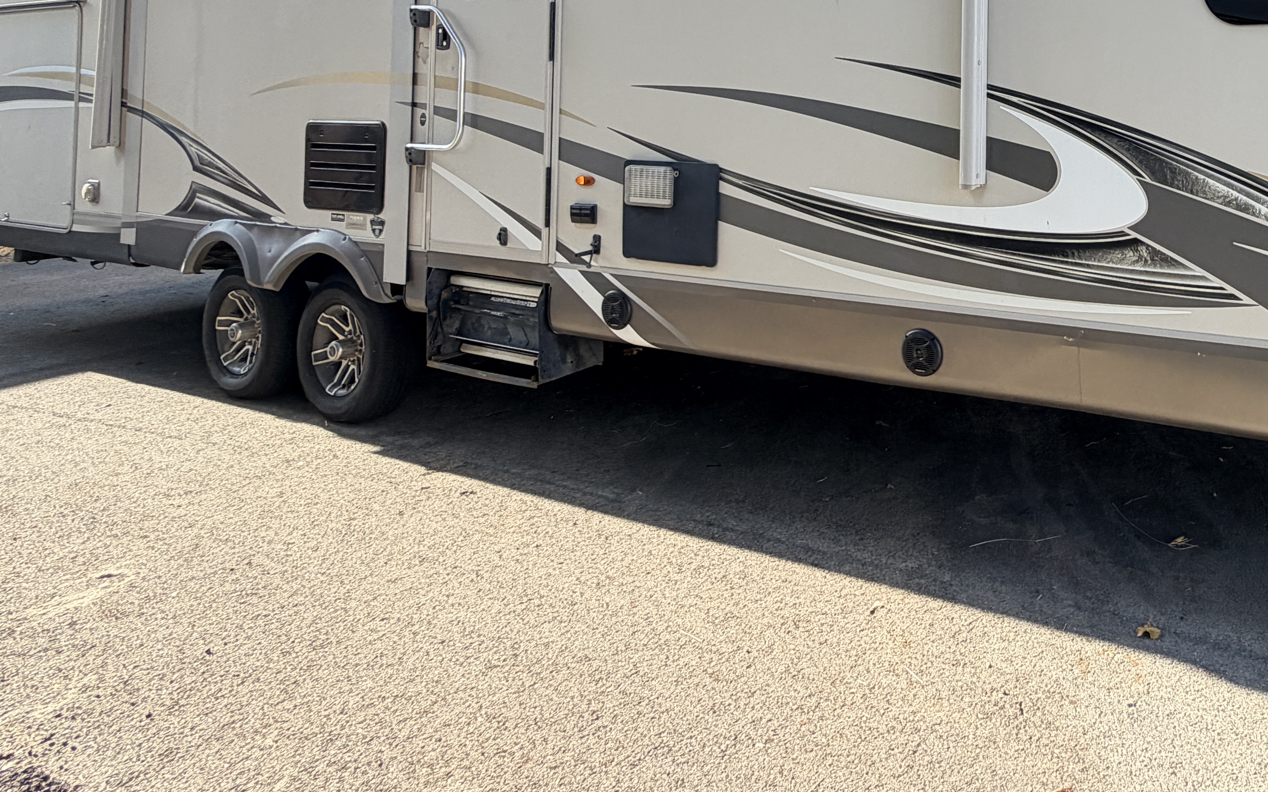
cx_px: 1035
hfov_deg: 60.5
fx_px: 968
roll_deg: +0.5
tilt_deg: +0.2
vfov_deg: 40.3
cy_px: 44
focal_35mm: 28
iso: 50
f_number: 2.2
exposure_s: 1/195
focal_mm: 2.22
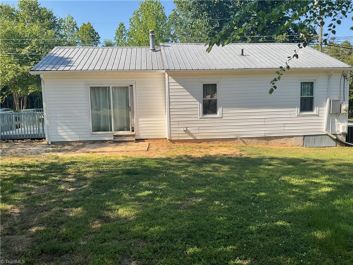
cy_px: 132
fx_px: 296
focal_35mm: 29
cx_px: 176
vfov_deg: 48.2
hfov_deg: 61.7
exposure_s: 1/1195
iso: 16
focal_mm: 3
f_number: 1.8
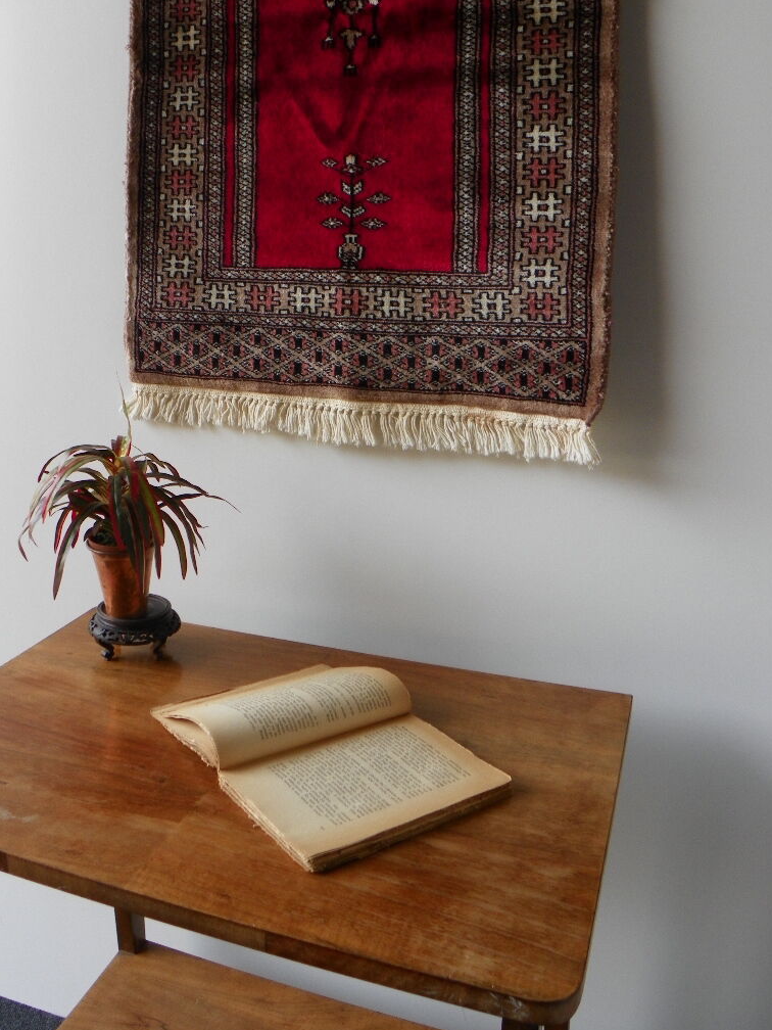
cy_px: 400
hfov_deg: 42.7
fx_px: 981
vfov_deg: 54.8
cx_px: 309
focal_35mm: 33
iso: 64
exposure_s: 1/100
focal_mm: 4.6
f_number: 2.8
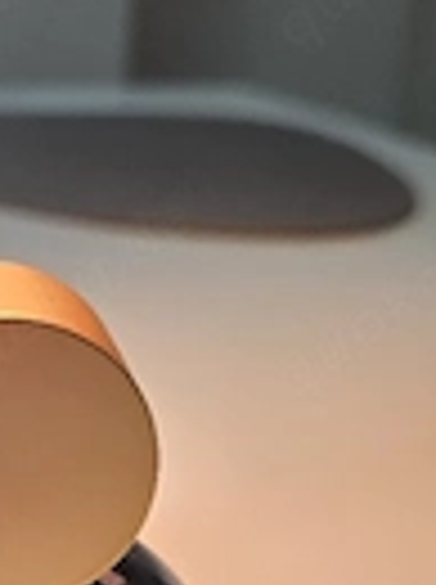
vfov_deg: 27.4
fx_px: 1196
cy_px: 346
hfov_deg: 18.6
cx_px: -184
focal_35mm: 71
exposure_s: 1/57.5
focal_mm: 6.3
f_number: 1.7
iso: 50
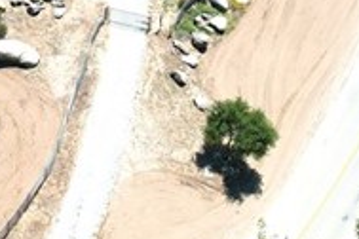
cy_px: 28
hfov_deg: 16.9
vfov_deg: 11.4
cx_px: 8
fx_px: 1187
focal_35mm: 119
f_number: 2.8
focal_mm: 8.38
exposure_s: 1/1600
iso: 110
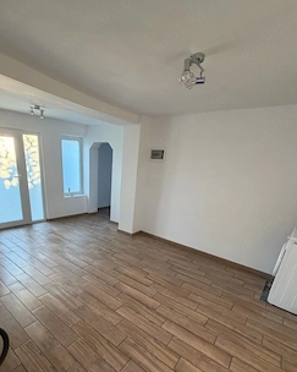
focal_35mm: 18
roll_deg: -2.6
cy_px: 232
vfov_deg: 84.7
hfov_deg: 72.8
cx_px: 116
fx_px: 198
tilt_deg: -20.1
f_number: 2.2
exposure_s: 1/121
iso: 320
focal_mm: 2.22
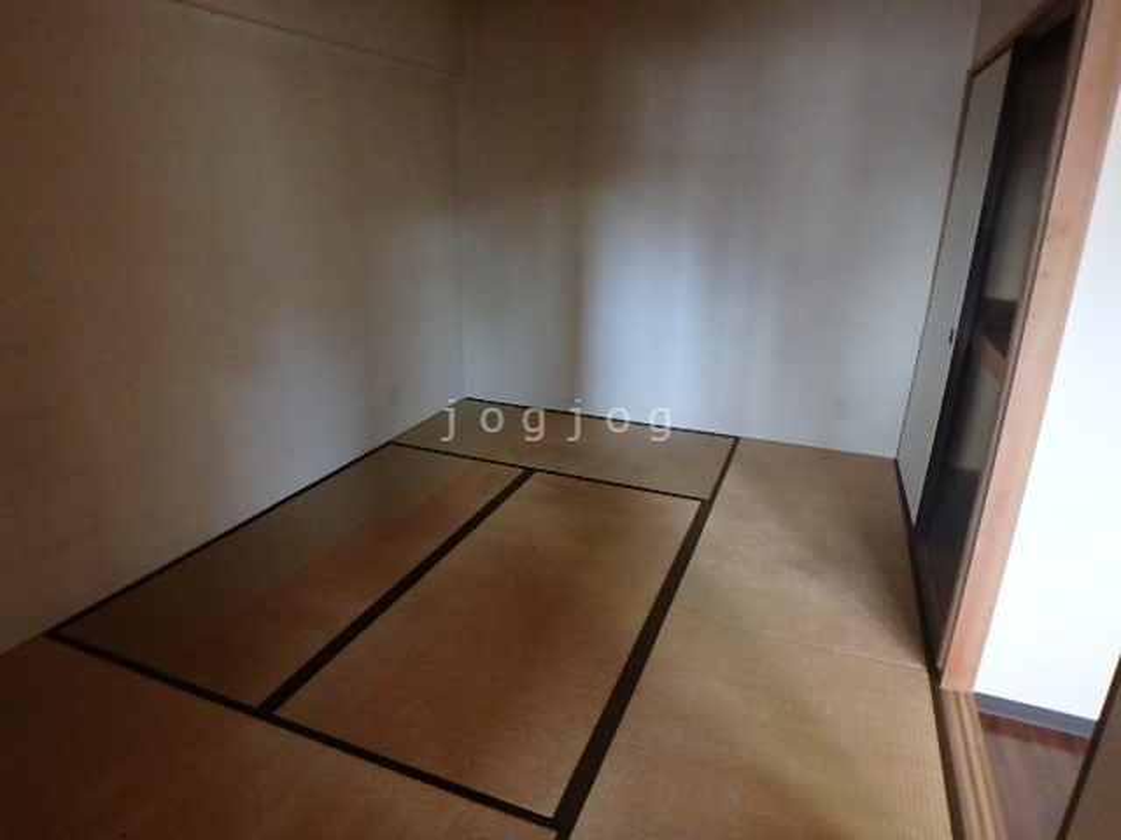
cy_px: 420
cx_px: 560
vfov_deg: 63.4
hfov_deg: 79.0
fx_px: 680
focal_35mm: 21
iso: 800
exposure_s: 1/10
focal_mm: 3.7
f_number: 3.5
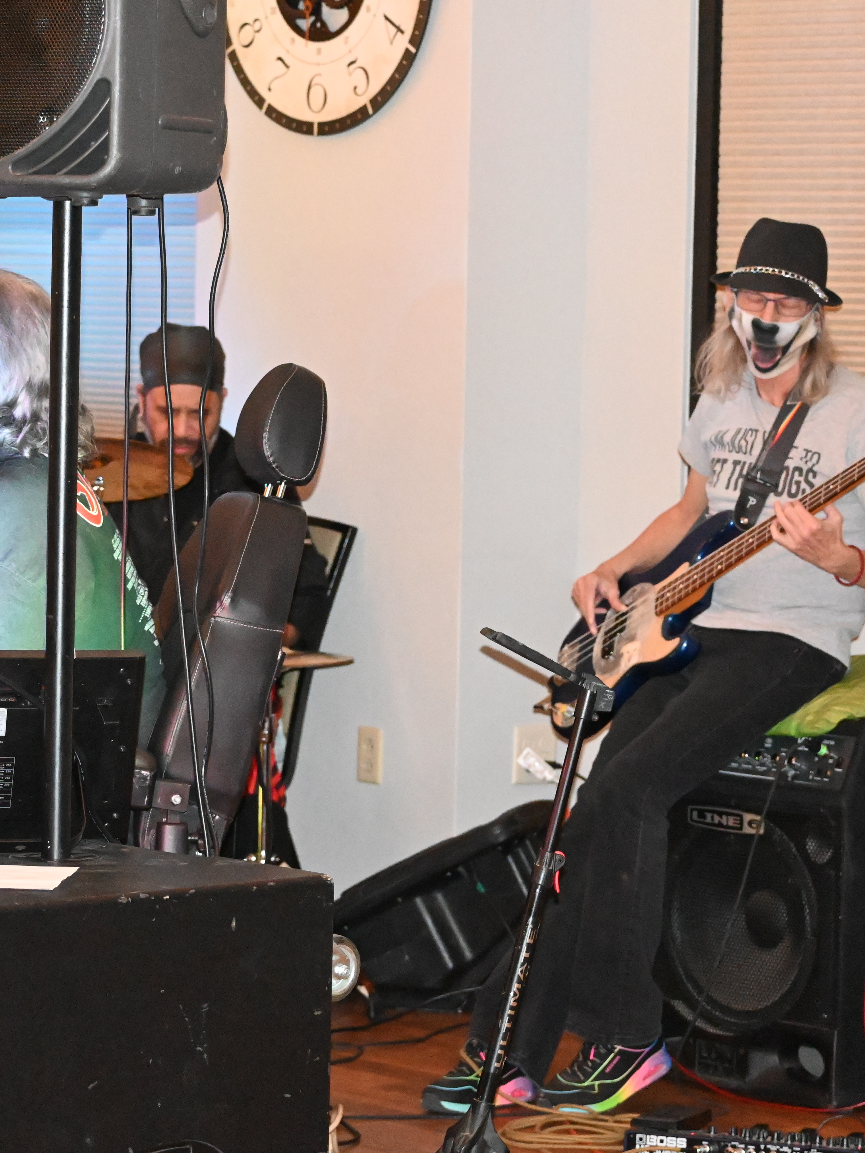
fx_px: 4331
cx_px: 321
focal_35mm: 130
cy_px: 577
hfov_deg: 11.4
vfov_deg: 15.2
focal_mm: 60
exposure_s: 1/100
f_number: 4.8
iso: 10000
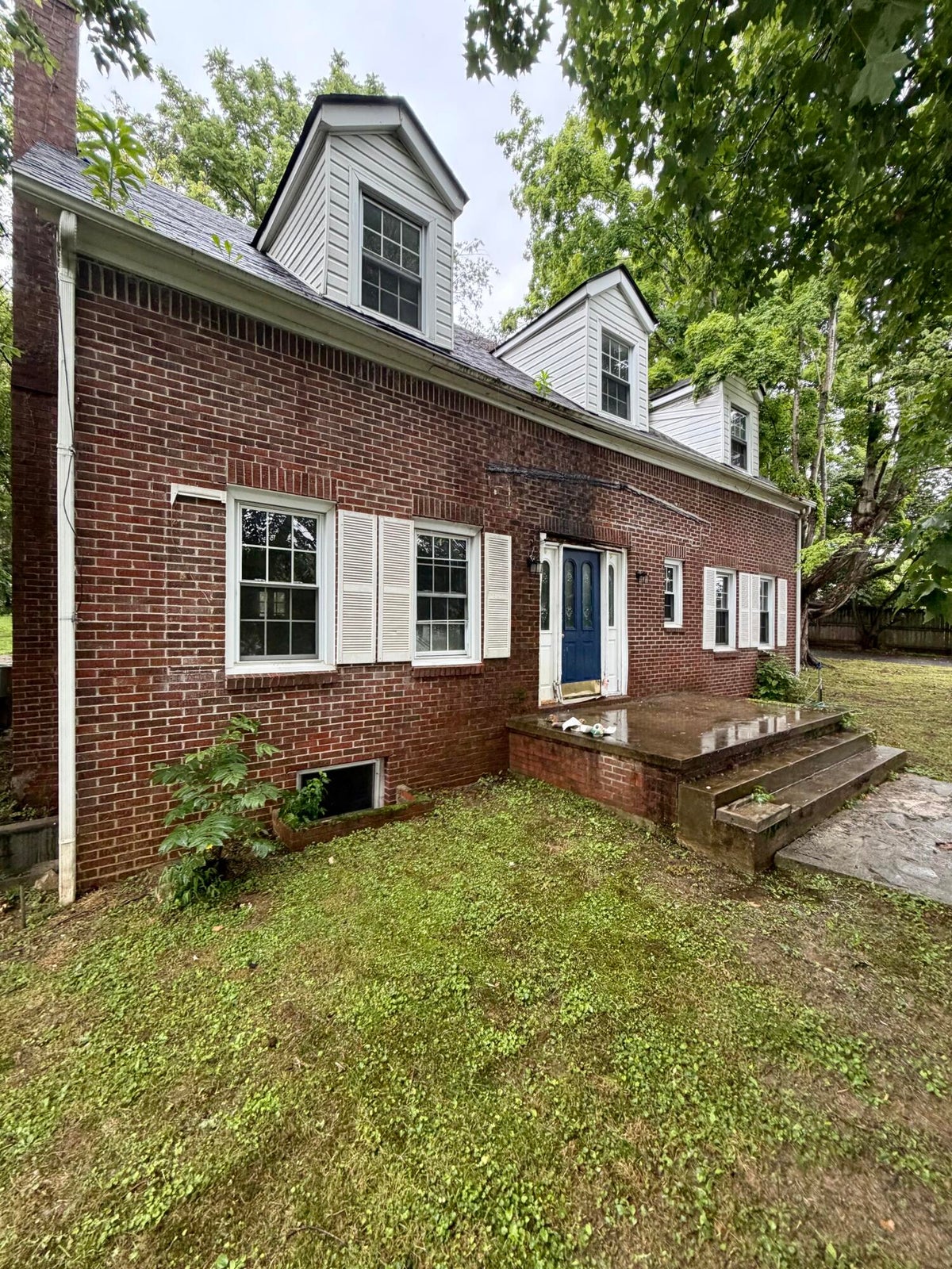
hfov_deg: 85.7
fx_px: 513
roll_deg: -0.5
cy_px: 634
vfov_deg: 102.1
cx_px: 476
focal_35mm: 14
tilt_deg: -0.2
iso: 250
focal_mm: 2.22
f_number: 2.2
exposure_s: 1/121
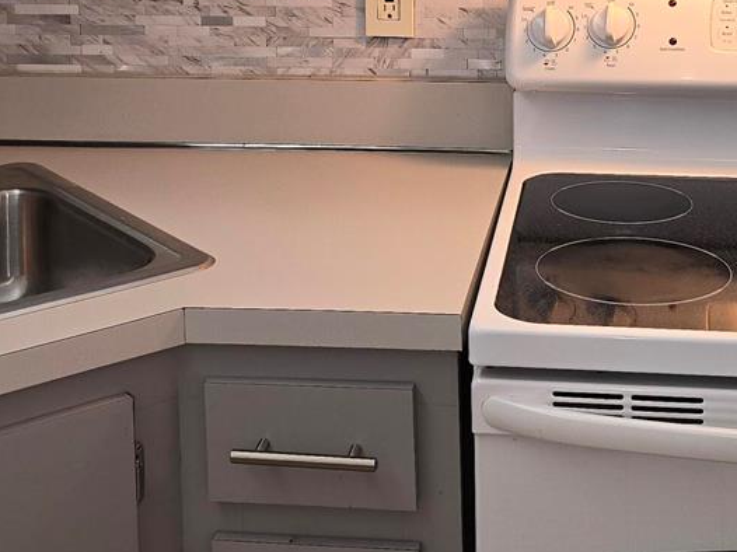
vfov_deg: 20.3
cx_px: 423
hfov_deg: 27.8
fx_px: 1490
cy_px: -10
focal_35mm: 70
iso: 50
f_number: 1.7
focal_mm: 6.3
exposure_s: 1/60
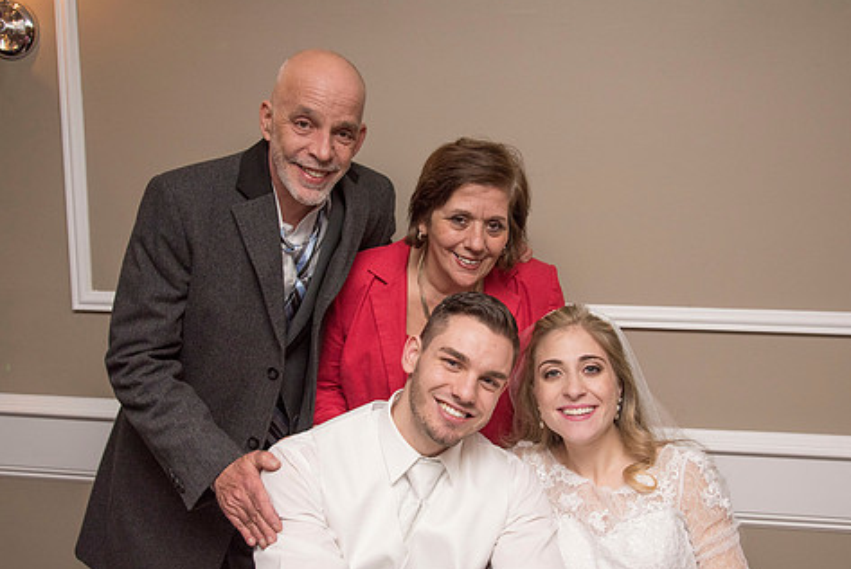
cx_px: 450
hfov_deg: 50.6
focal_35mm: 38
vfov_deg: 35.0
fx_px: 899
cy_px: 323
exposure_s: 1/200
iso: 2000
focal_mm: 31
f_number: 5
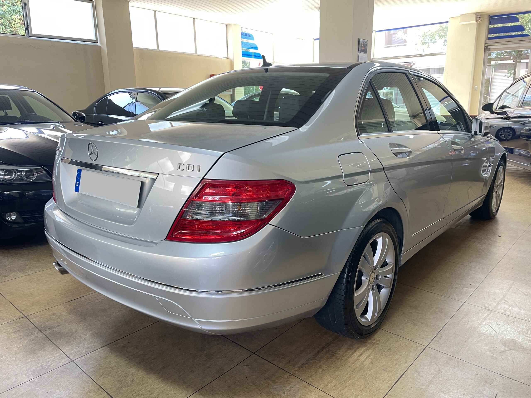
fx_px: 399
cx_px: 266
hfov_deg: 67.3
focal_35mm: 26
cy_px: 199
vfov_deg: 53.1
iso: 100
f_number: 1.6
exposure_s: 1/50
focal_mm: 4.2
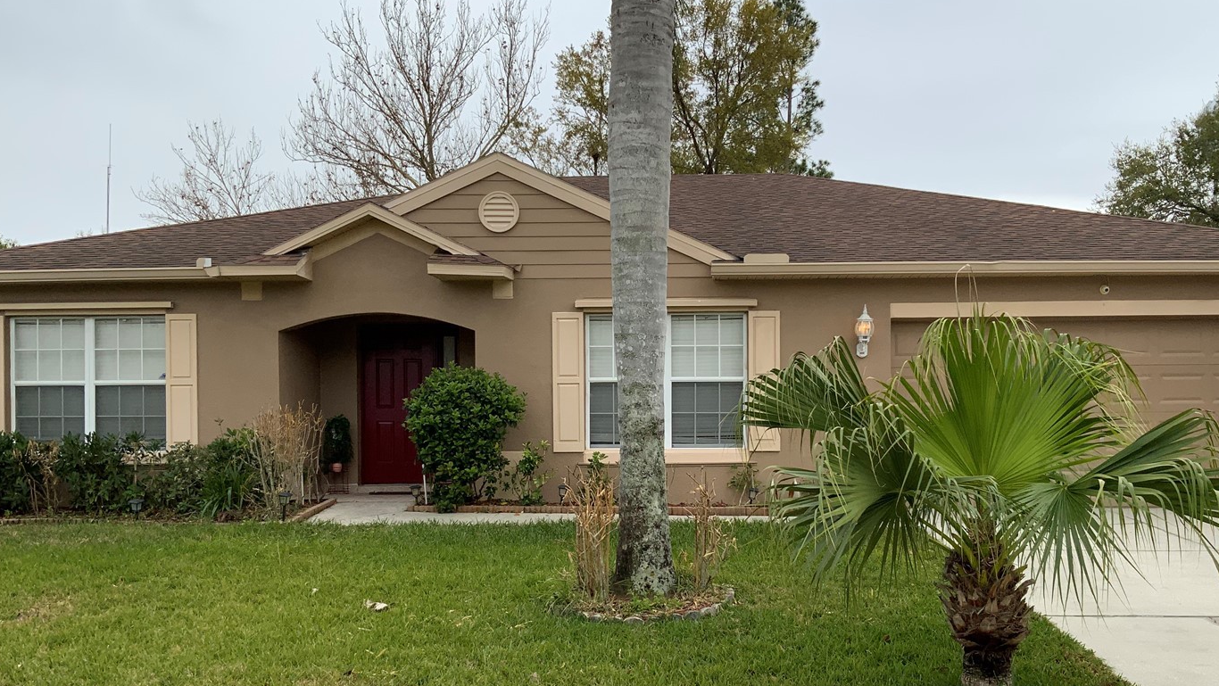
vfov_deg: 31.8
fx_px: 1196
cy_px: 438
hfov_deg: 54.0
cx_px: 651
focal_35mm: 37
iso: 16
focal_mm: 3
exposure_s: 1/855
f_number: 1.8
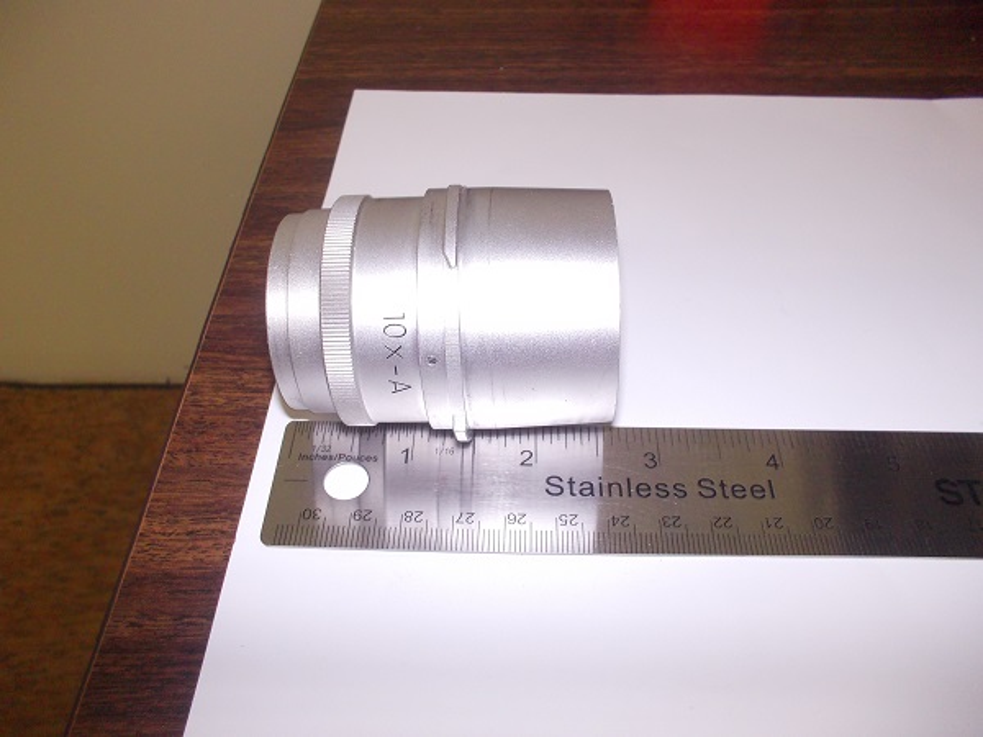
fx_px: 824
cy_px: 368
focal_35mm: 29
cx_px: 492
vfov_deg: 48.2
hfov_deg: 61.7
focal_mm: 4.1
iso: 200
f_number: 3.3
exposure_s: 1/25
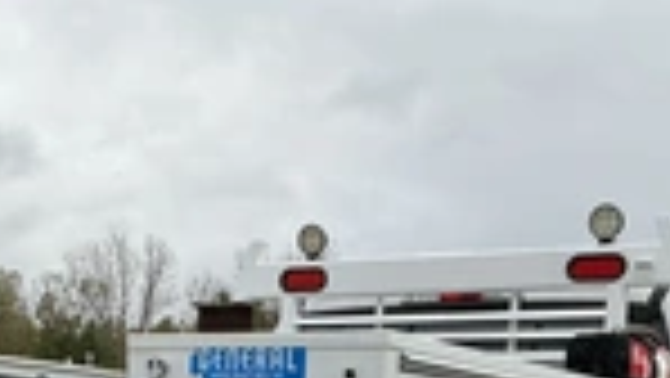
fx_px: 1458
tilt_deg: +0.7
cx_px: 216
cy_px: 598
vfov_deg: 13.7
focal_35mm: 82
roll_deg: -2.2
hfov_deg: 25.7
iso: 25
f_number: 1.8
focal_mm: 3
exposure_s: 1/1035
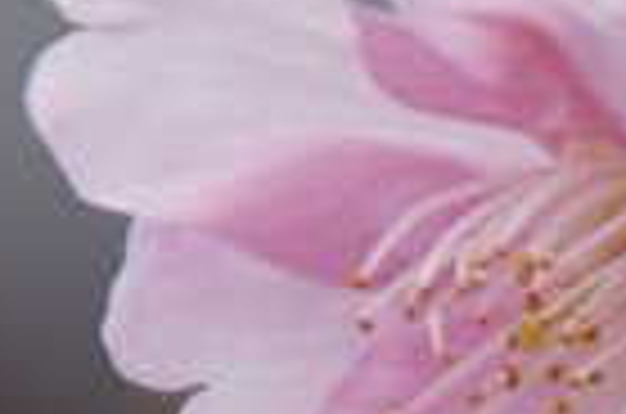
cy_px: 524
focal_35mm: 3101
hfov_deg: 0.7
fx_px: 53800
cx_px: 1315
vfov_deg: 0.4
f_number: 6.3
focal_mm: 280
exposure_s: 1/500
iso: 160
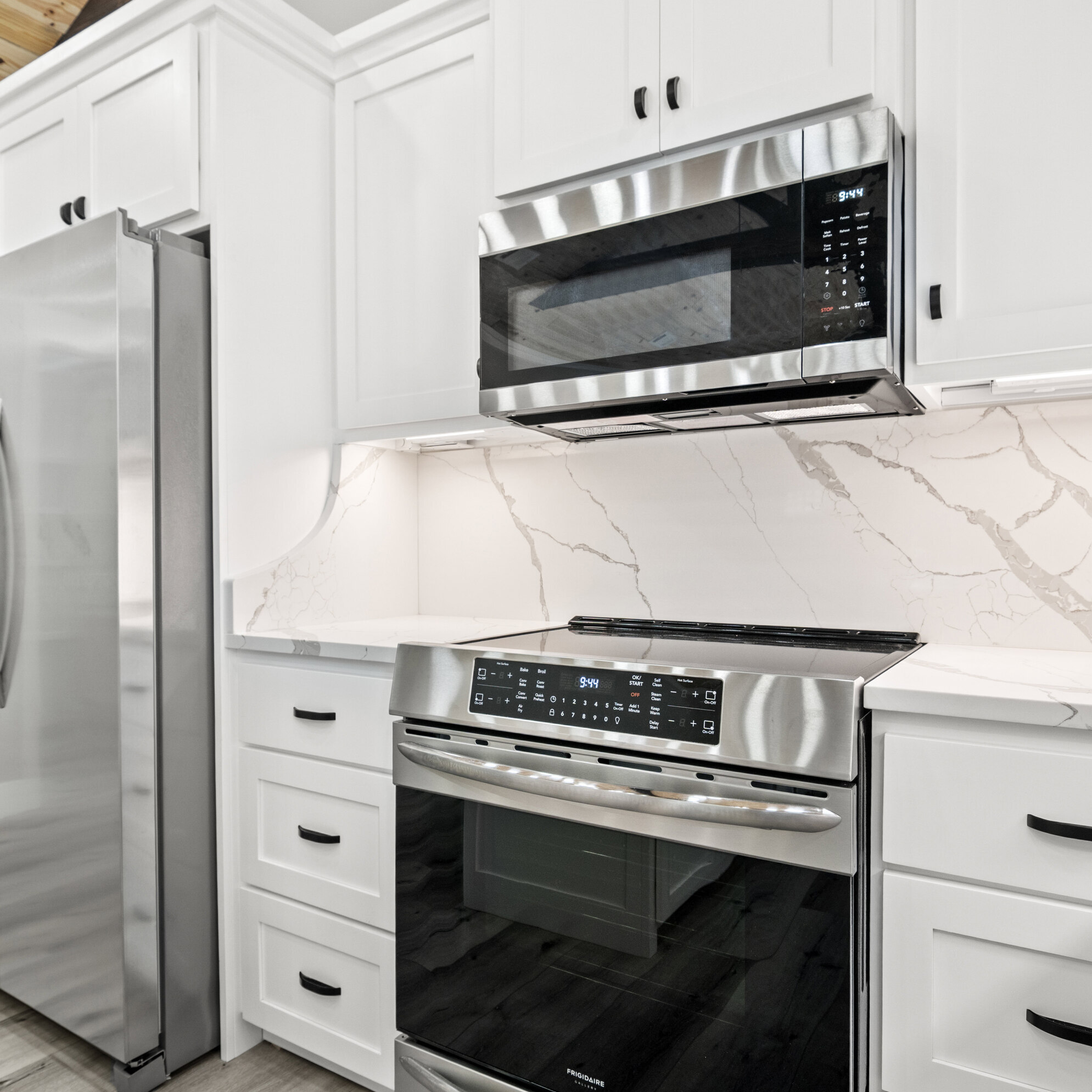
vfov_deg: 70.5
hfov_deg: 70.4
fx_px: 773
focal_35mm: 22
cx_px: 509
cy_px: 536
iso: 250
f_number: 7.1
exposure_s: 1/6
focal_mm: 11
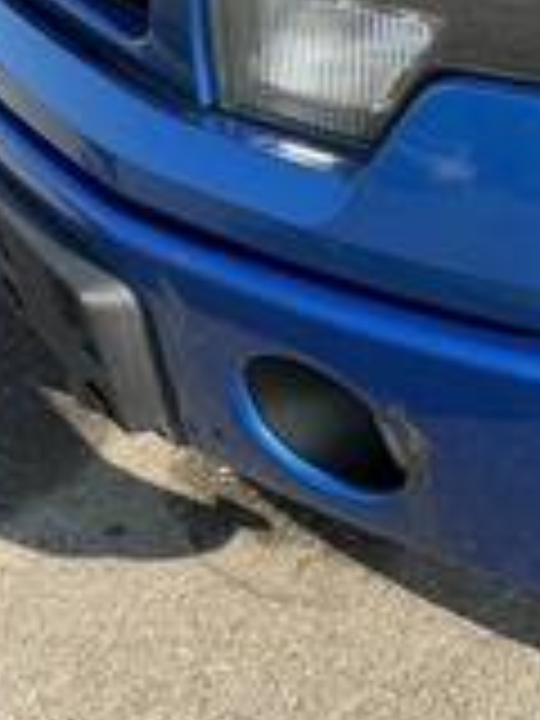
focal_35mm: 70
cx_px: 549
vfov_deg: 26.9
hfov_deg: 20.3
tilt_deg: -30.2
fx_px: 1456
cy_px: 90
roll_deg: +0.4
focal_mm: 3
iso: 25
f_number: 1.8
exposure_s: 1/666
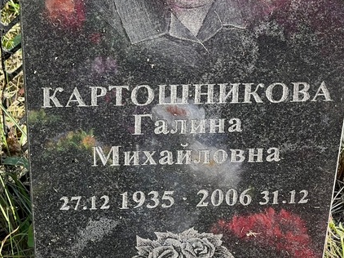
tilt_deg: -31.9
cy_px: 148
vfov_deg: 10.1
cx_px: 152
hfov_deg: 13.5
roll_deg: +0.3
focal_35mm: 146
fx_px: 1450
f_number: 2.8
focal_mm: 9
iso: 32
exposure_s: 1/145
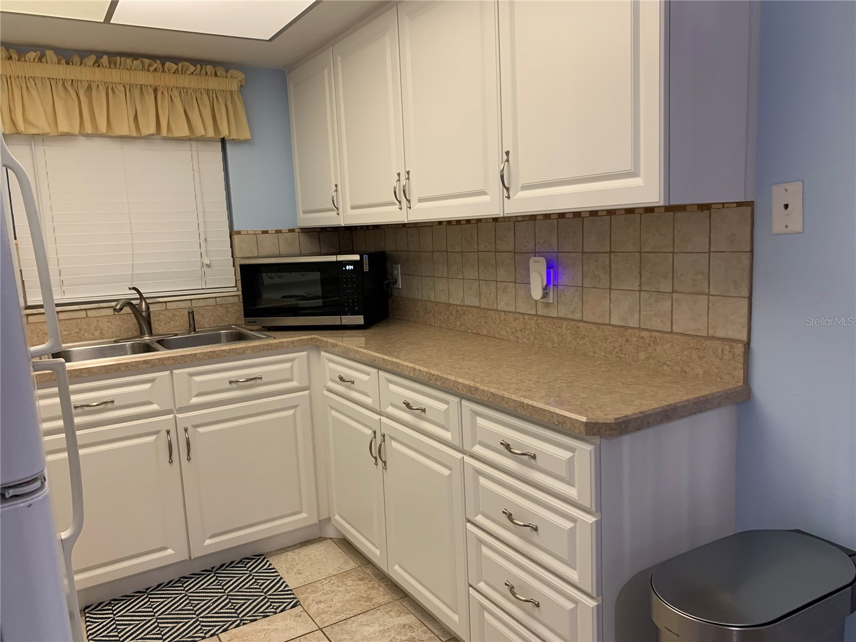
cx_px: 428
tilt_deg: -8.3
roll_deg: +2.2
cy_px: 321
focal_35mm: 26
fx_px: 643
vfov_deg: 53.1
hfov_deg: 67.3
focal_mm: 4.25
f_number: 1.8
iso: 200
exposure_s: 1/60
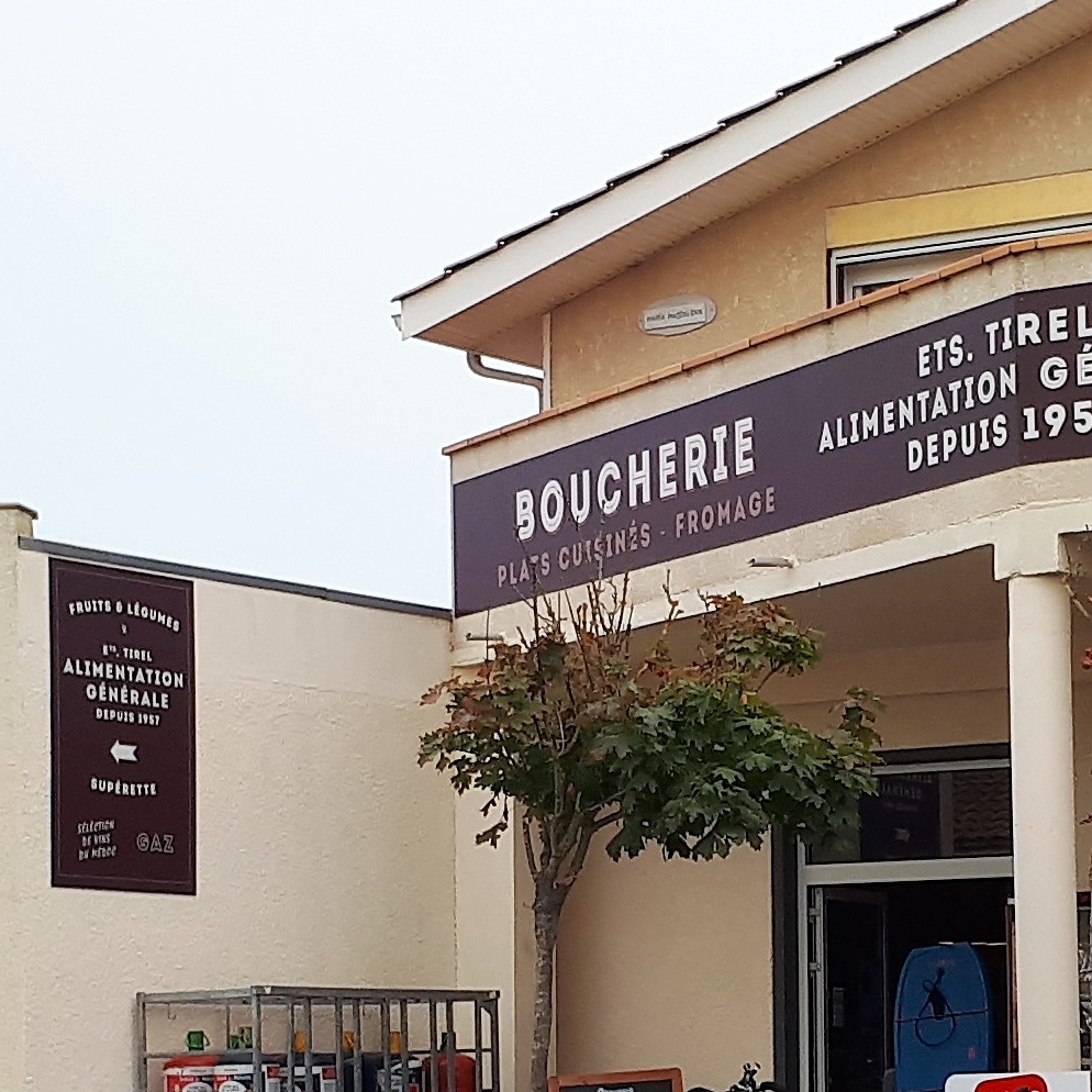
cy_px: 674
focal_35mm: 92
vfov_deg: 18.9
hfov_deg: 18.1
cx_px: 1265
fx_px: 3284
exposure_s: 1/766
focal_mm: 3.6
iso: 40
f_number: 1.9
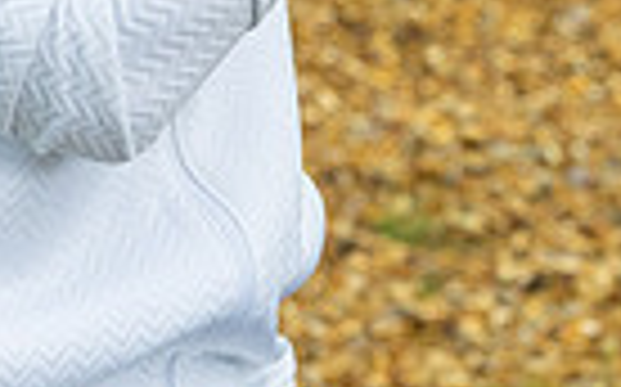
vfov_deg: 3.5
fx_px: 6172
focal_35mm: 365
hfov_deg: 5.8
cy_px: -475
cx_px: 382
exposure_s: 1/200
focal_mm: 85
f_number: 7.1
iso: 320
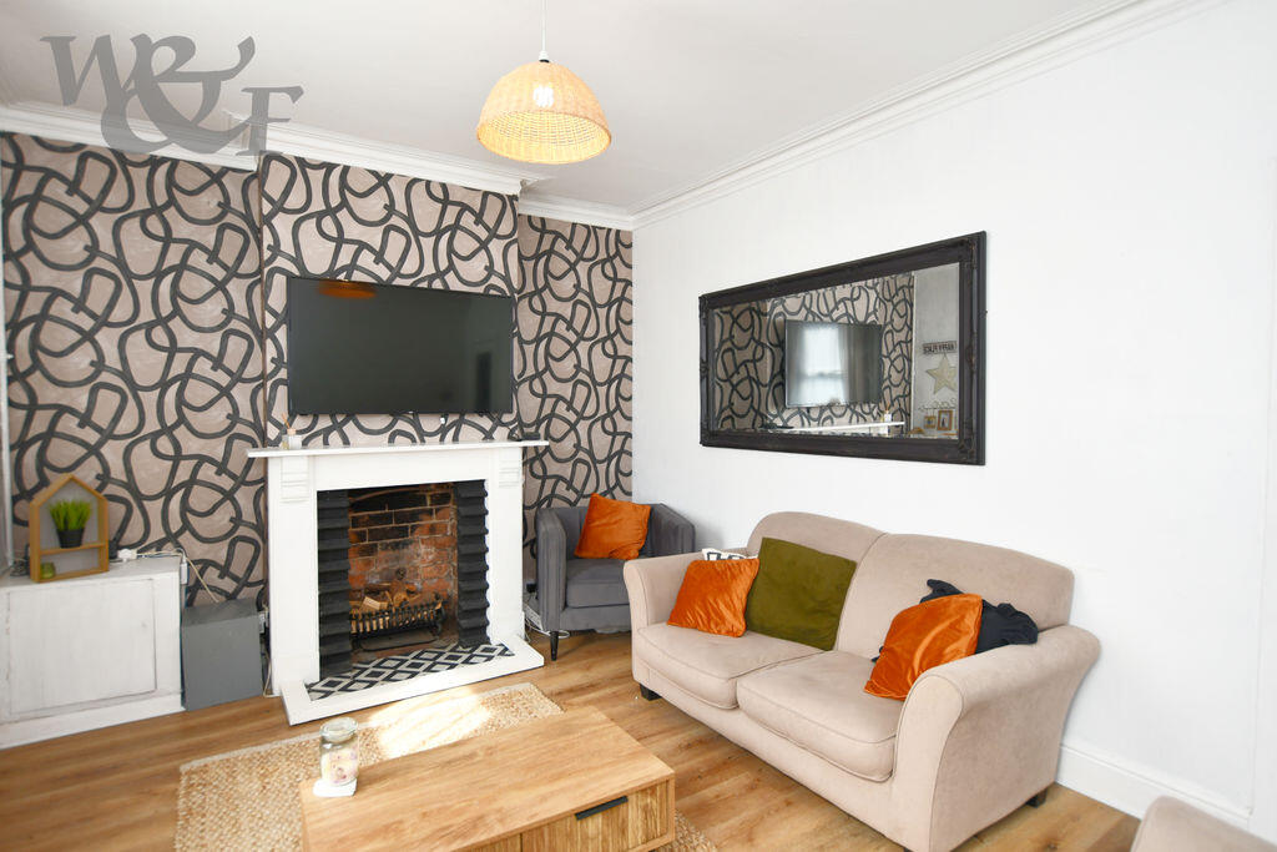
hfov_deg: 90.0
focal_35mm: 18
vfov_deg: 67.4
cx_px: 638
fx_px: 639
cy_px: 426
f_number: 4
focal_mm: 12
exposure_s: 1/60
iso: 200
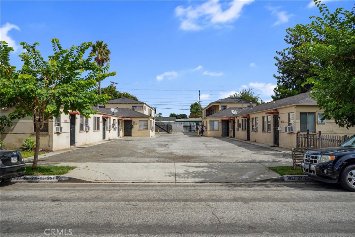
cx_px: 178
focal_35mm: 29
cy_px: 118
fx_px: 286
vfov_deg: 45.0
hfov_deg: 63.7
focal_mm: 29
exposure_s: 1/250
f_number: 7.1
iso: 100
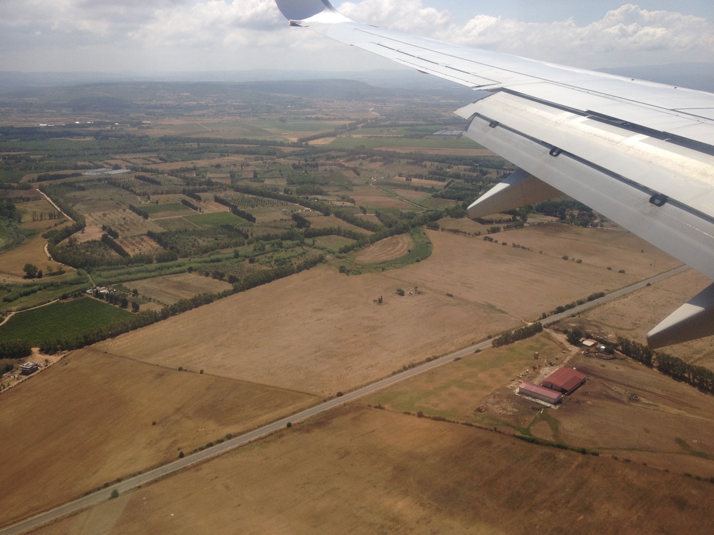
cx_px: 357
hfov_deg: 52.6
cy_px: 268
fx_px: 722
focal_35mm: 35
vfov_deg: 40.7
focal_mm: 4.28
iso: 50
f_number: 2.4
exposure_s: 1/1623
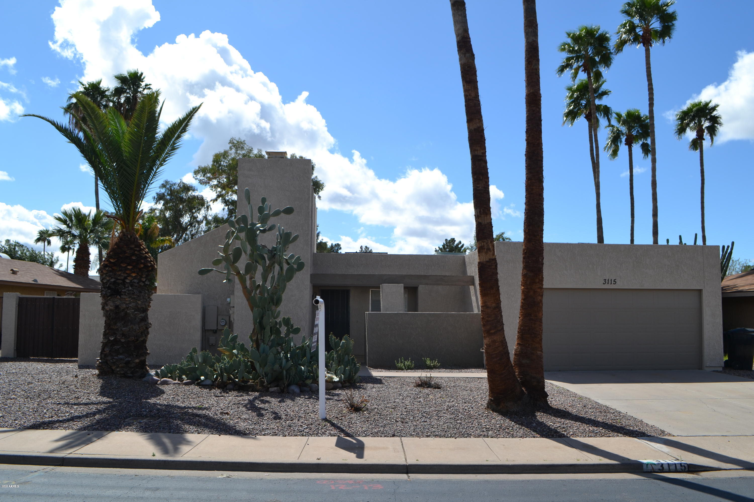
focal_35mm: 30
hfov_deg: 61.9
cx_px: 377
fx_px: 628
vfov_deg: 43.6
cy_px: 251
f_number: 9
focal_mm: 20
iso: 100
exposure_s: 1/320
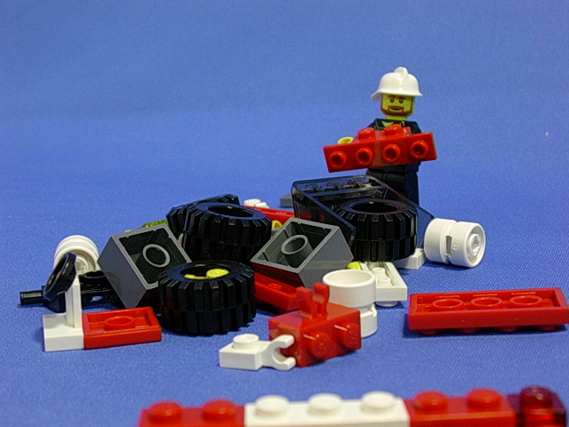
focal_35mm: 67
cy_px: 214
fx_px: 1101
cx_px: 284
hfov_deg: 29.0
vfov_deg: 21.9
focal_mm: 10.2
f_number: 3.6
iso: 70
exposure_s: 1/14.6
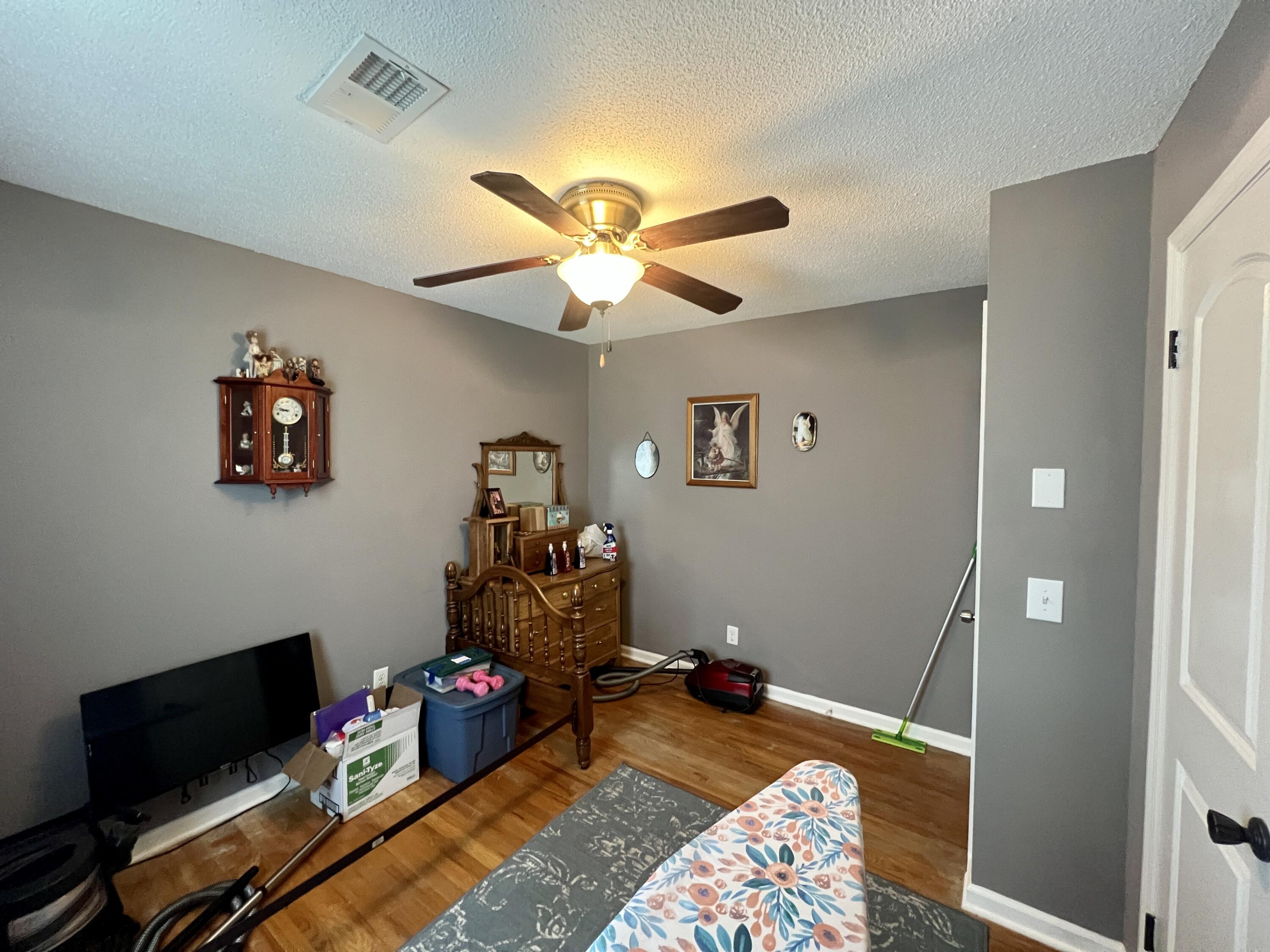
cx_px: 635
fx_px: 477
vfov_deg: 89.9
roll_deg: -0.7
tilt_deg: -2.8
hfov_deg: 106.2
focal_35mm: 13
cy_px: 476
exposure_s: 1/60
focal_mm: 1.57
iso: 640
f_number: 1.8
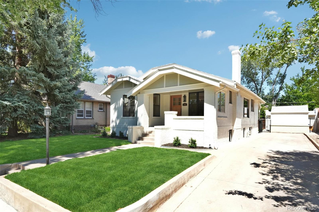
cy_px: 106
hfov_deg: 84.6
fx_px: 175
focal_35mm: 20
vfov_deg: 62.4
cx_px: 160
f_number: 8
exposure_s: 1/640
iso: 800
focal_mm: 13.2
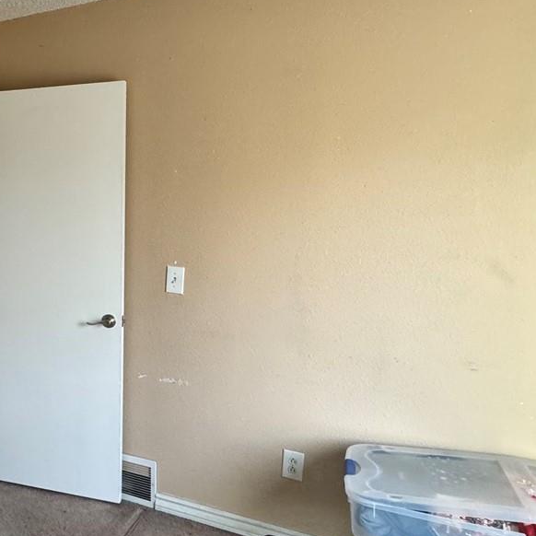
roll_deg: -0.6
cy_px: 261
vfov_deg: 48.4
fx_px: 596
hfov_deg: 42.0
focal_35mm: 34
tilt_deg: -6.0
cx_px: 0
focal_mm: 2.22
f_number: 2.2
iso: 250
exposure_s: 1/60
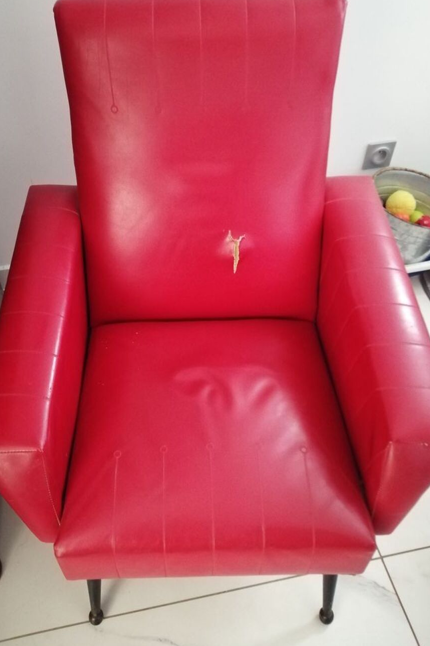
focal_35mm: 28
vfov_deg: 65.5
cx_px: 184
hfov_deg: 46.3
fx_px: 502
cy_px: 319
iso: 1000
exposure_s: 1/12
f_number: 1.8
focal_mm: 3.62
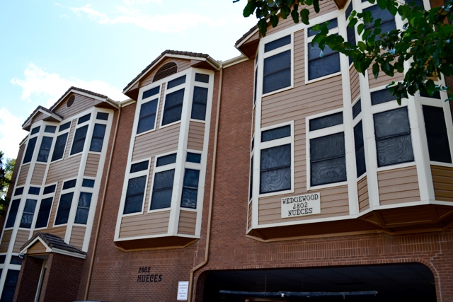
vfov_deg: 40.0
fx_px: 415
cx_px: 226
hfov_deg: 57.2
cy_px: 151
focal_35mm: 33
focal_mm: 22
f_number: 7.1
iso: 100
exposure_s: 1/200
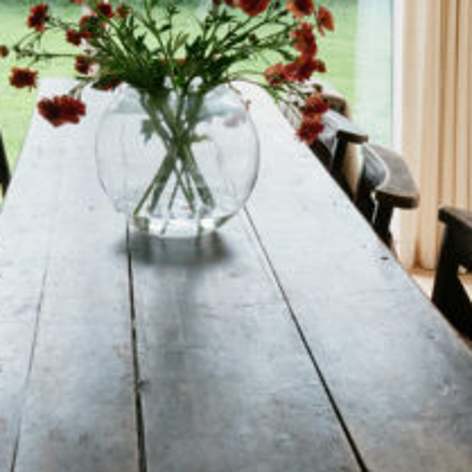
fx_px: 1157
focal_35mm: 75
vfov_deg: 21.4
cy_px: -93
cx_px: 95
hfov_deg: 22.7
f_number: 6.4
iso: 1600
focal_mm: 16
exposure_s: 1/320
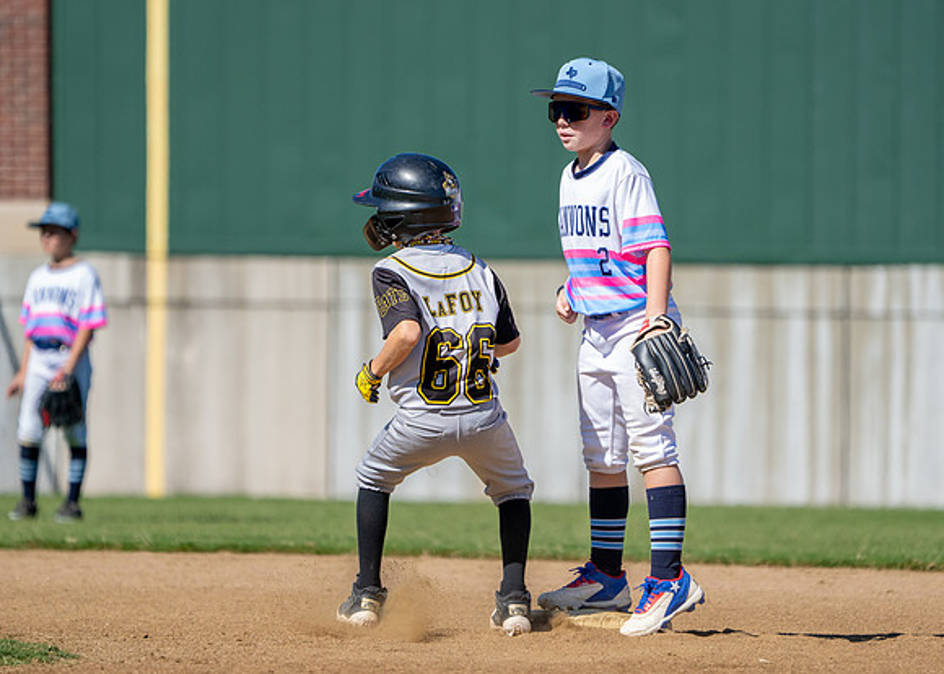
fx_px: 11715
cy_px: 335
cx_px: 540
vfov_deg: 3.3
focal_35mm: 437
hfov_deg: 4.6
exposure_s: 1/3200
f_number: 5.6
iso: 800
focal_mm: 355
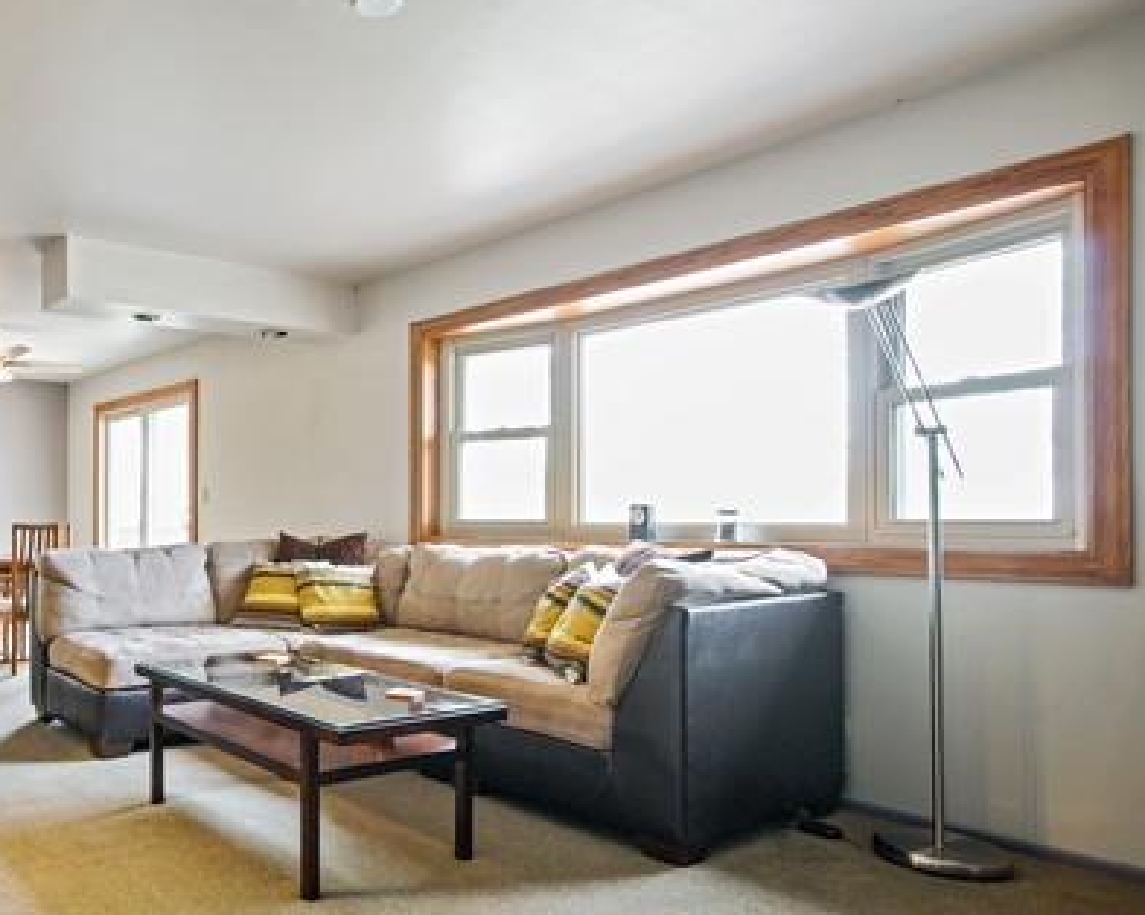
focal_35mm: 26
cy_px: 511
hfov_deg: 60.5
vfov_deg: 54.8
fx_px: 881
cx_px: 221
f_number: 9
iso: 400
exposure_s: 1/3
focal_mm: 17
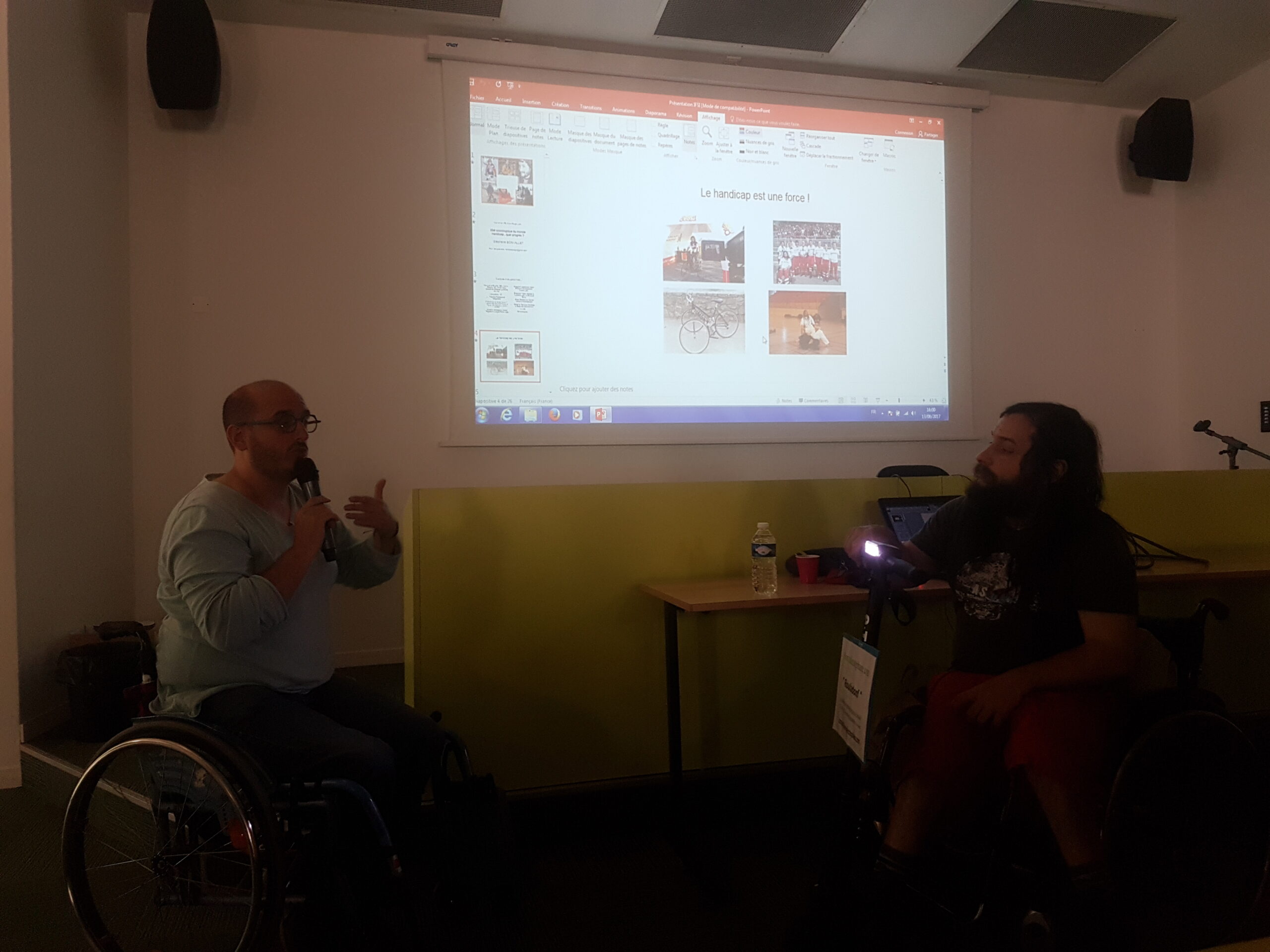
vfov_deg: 53.1
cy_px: 476
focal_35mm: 26
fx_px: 954
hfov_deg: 67.3
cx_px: 635
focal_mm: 4.2
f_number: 1.7
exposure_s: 1/60
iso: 160
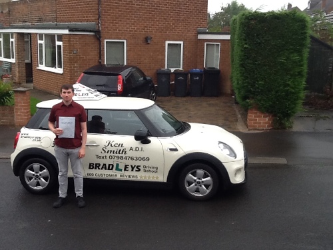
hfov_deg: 42.9
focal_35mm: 44
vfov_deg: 32.9
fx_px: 423
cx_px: 166
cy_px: 125
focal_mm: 2.03
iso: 40
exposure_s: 1/151
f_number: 2.4
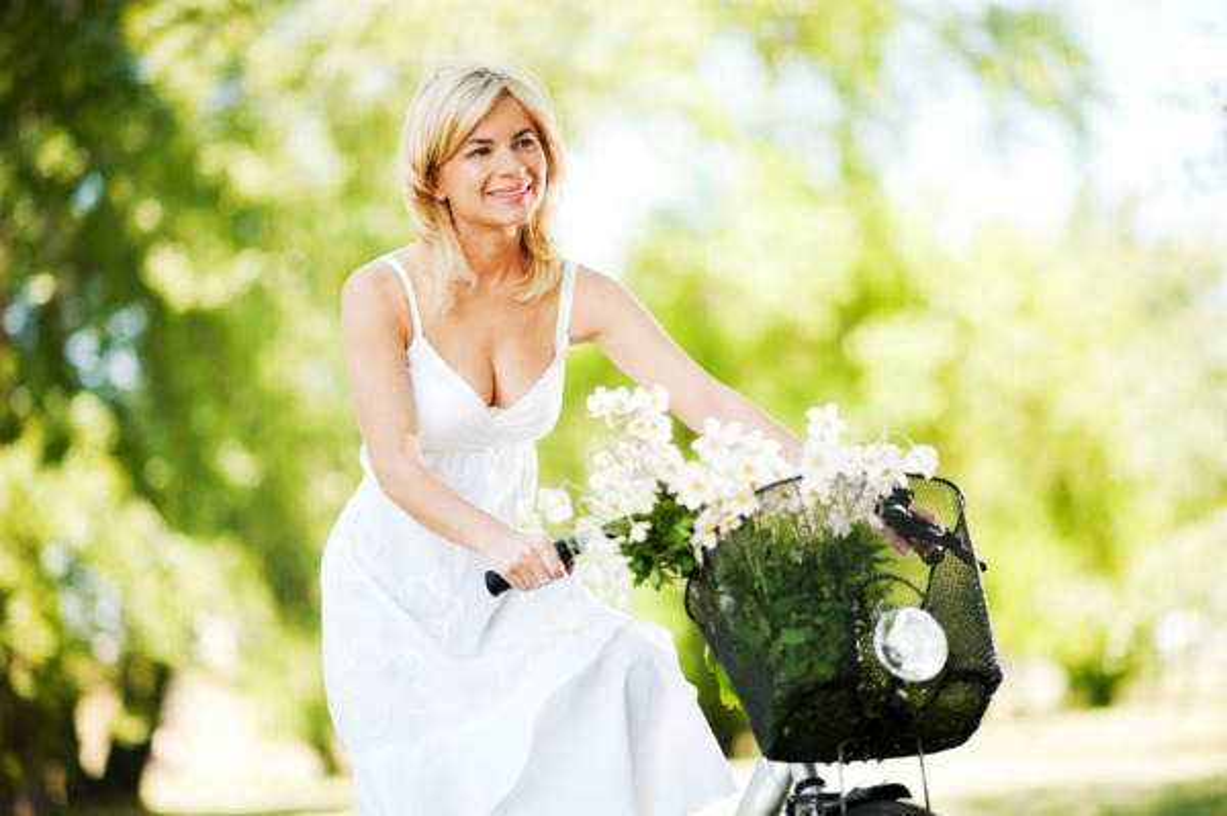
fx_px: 2895
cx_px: 614
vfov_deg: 16.0
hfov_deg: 23.9
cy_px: 408
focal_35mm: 85
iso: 100
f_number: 1.4
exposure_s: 1/640
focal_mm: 85
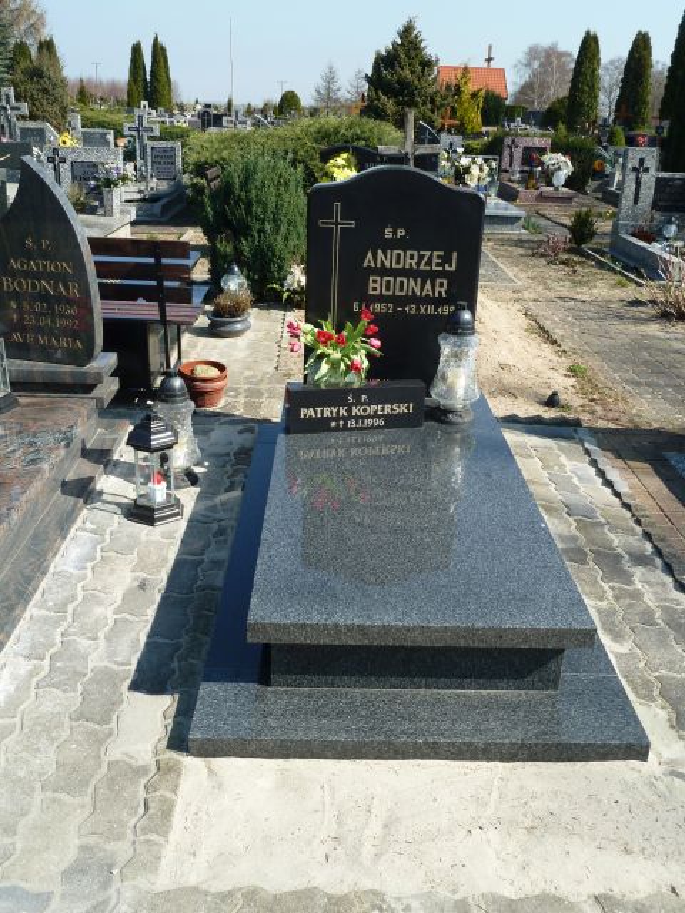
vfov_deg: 56.8
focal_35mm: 32
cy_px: 456
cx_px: 342
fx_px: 844
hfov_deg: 44.2
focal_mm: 5.3
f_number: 4
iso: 80
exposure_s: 1/320
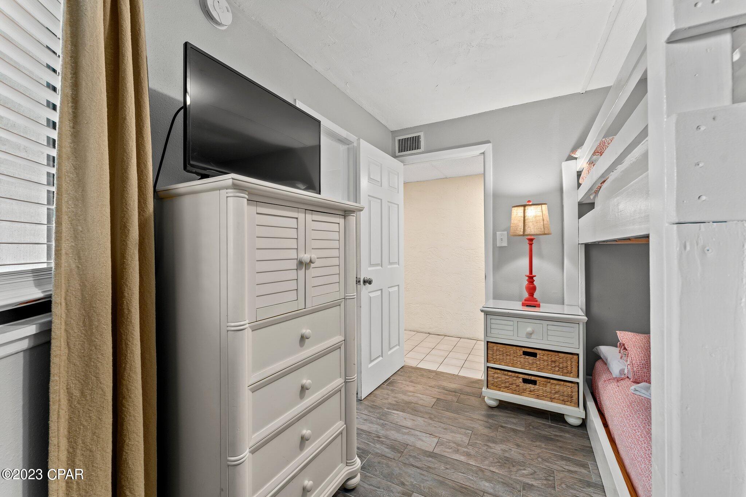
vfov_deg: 81.2
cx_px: 373
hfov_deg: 104.3
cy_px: 248
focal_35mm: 14
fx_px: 290
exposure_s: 1/1.25
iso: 400
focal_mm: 14
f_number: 8
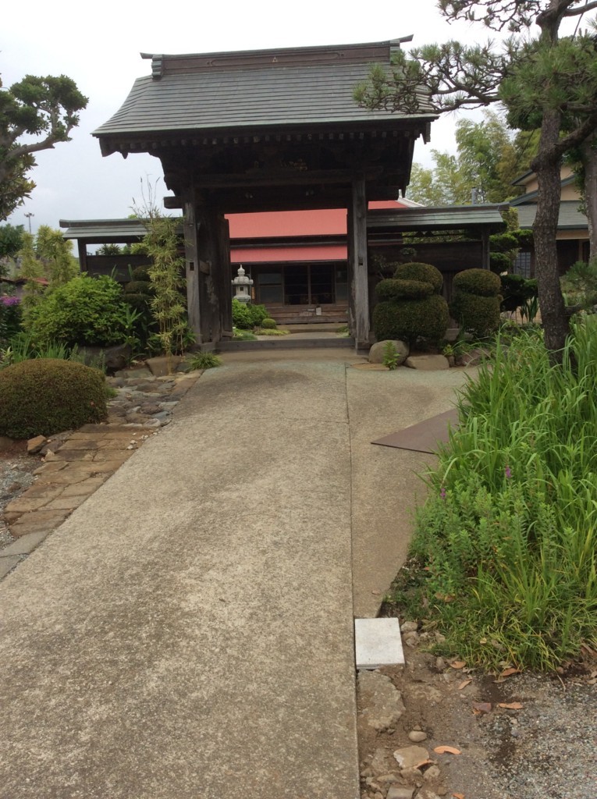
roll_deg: +2.4
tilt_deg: -6.3
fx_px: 738
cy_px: 400
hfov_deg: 44.1
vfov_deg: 56.9
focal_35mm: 32
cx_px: 298
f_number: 2.4
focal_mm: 3.3
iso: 32
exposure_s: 1/265
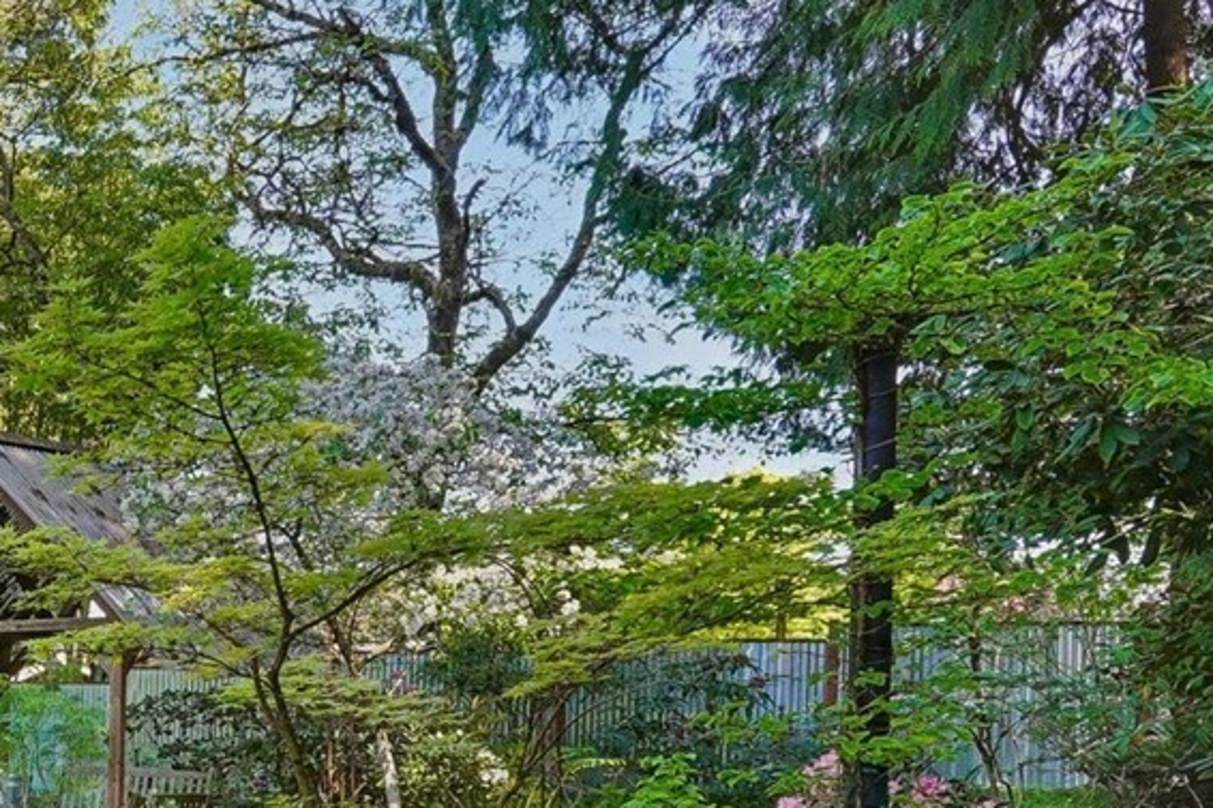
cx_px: -455
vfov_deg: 25.4
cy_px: 766
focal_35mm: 51
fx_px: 1718
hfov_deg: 29.3
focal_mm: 17
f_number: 8
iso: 400
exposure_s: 1/90
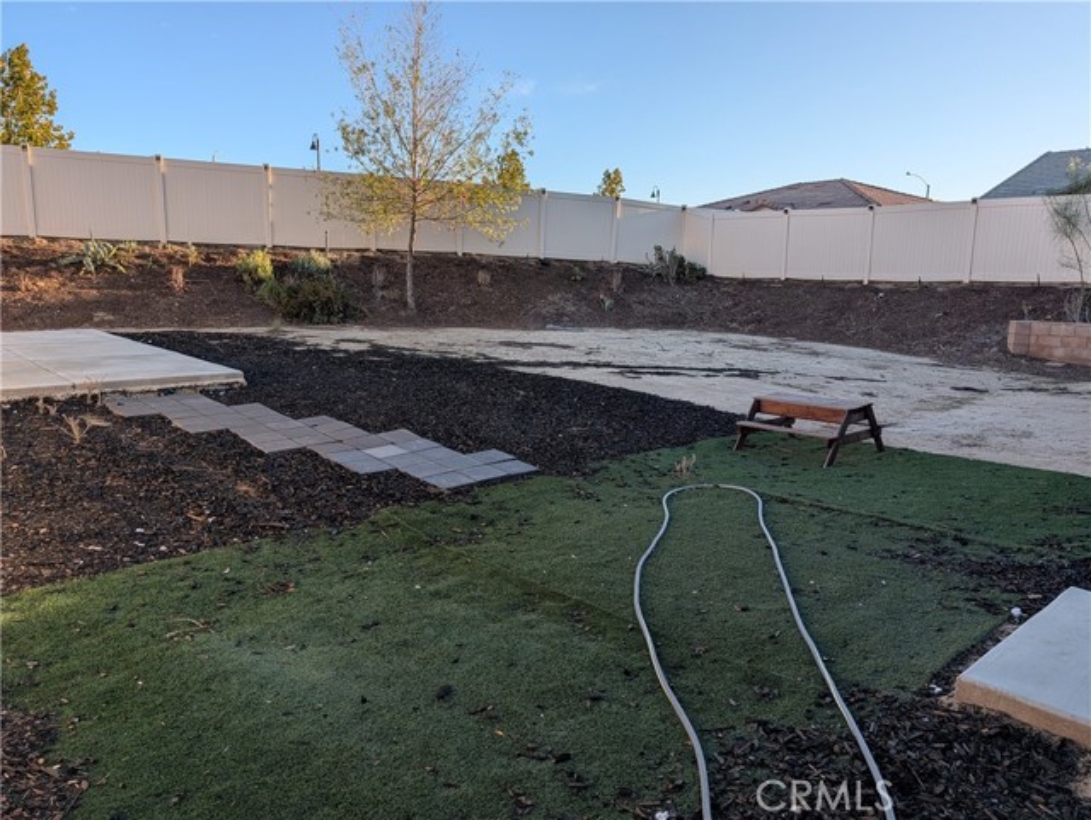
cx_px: 546
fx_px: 757
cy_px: 410
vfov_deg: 56.9
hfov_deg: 71.6
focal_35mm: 24
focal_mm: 6.9
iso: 20
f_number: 1.68
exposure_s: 1/459
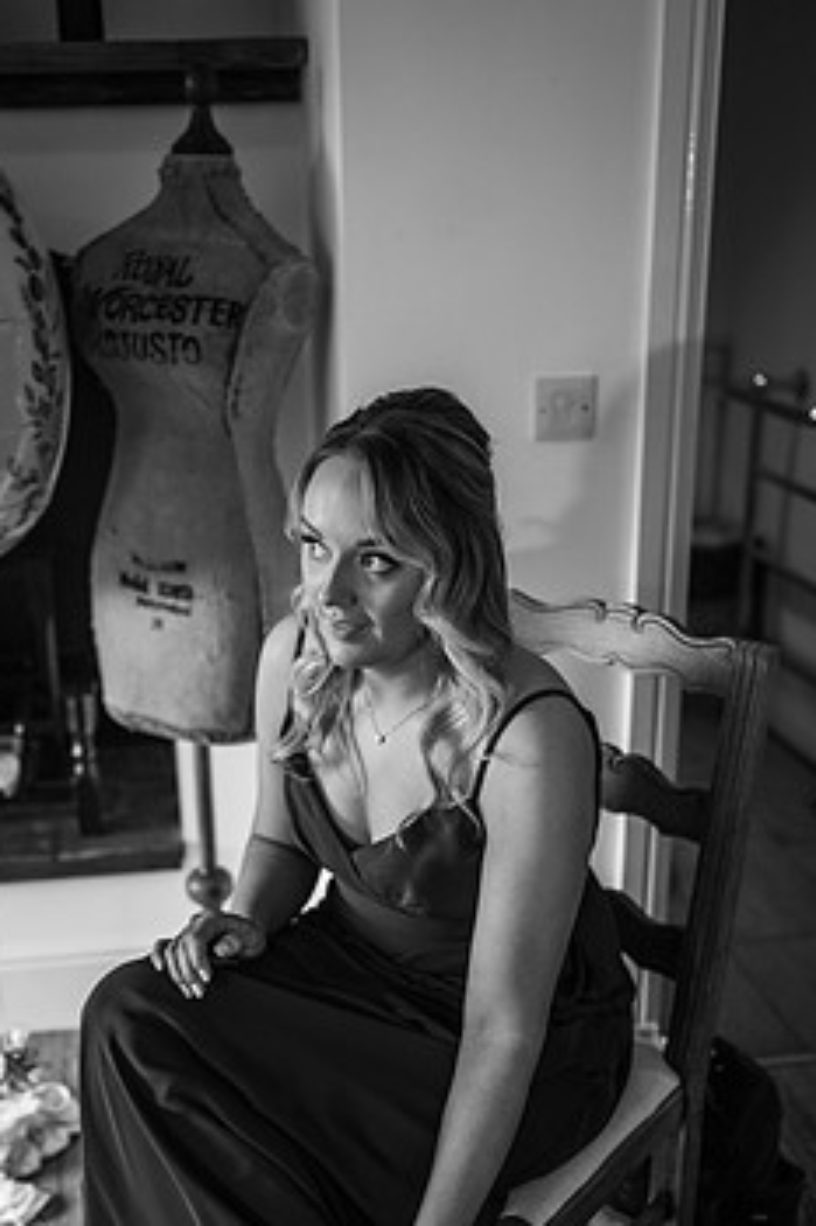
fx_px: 1531
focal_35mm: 45
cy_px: 753
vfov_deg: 43.3
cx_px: 338
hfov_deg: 29.8
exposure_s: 1/200
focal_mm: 35
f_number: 2
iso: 280
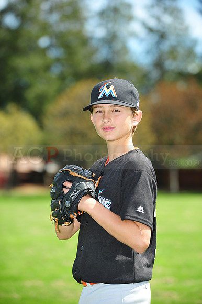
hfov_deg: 10.1
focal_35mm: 135
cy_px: 152
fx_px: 1138
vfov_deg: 15.2
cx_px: 101
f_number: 4.5
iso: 250
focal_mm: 135
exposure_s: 1/1000
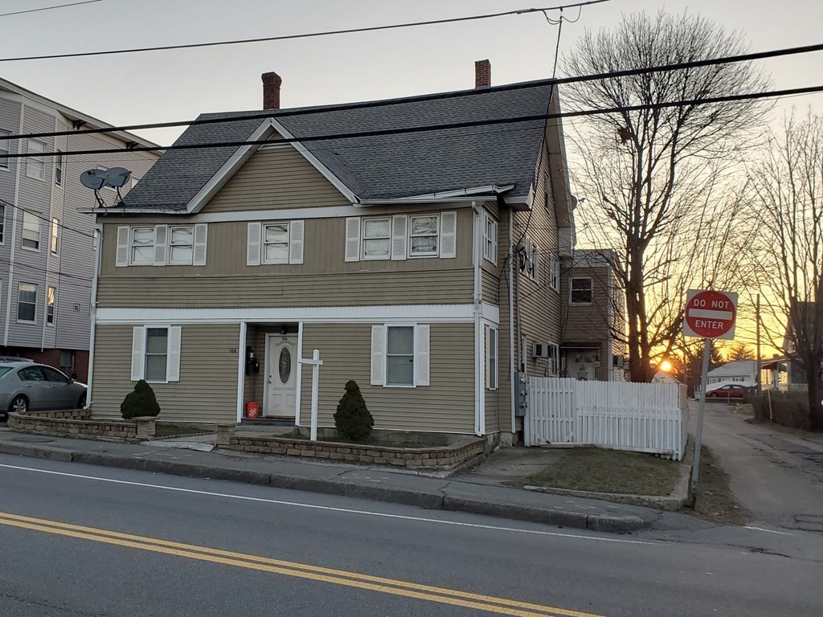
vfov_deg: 53.1
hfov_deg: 67.3
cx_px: 412
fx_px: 618
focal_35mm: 26
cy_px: 308
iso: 50
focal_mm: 4.3
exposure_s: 1/208
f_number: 2.4
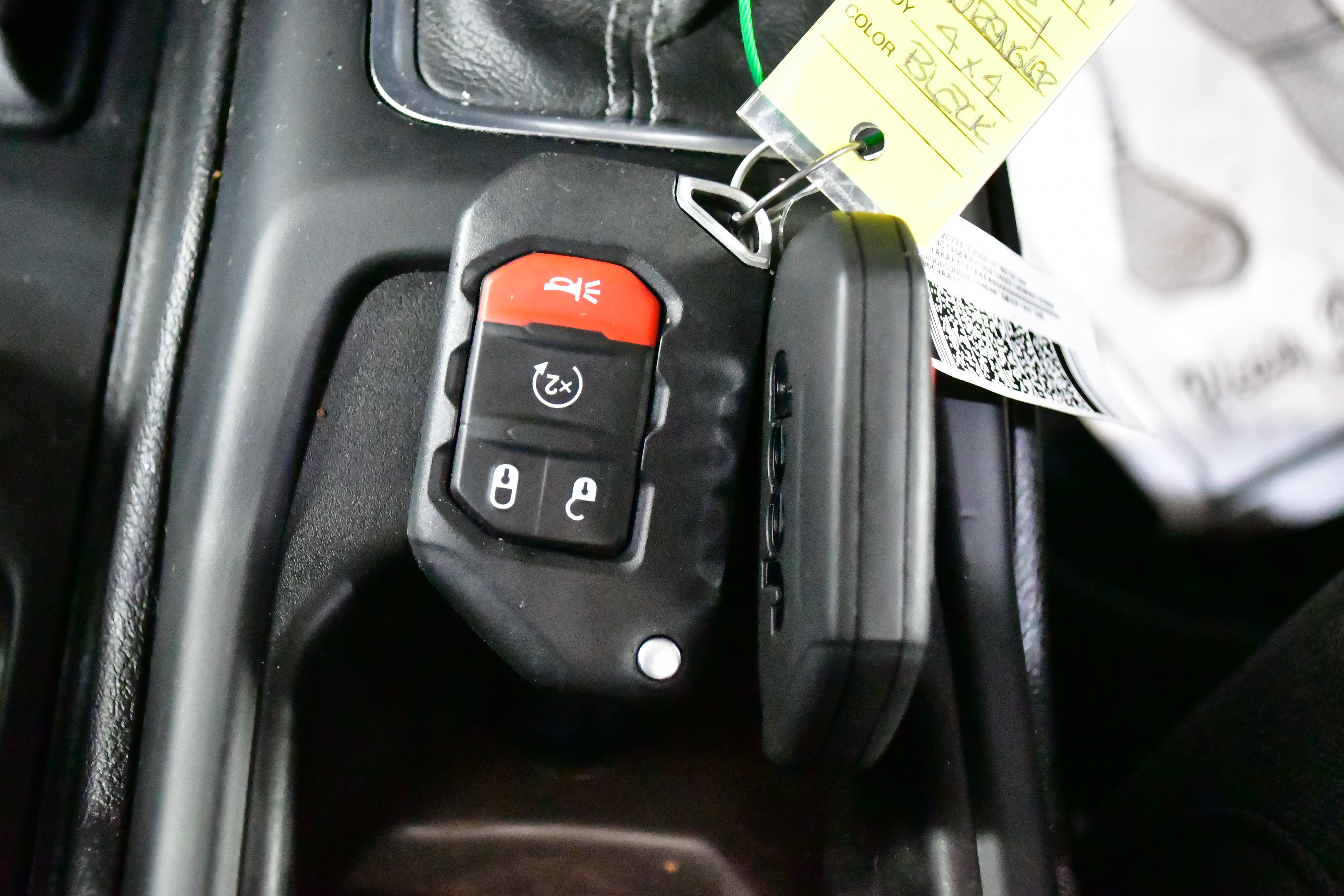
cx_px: 660
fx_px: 1829
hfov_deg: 40.3
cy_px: 450
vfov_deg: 27.5
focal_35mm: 49
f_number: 4.8
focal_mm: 32
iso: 28800
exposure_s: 1/40
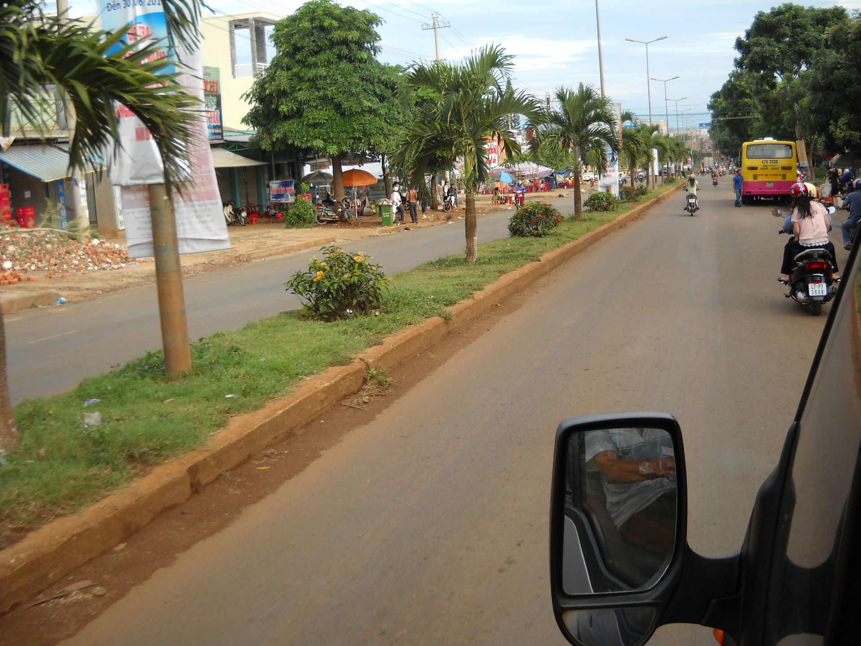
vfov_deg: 35.1
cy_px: 323
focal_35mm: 41
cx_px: 430
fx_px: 1020
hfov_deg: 45.8
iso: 141
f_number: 3.1
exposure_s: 1/250
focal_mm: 6.72
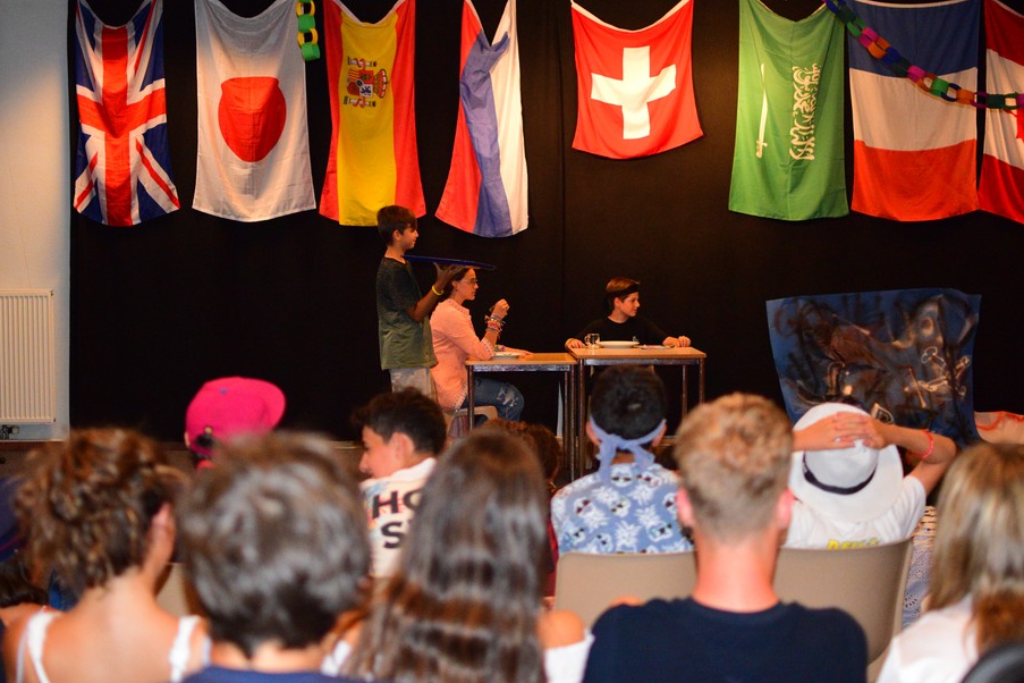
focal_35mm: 60
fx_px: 1694
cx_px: 457
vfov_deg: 22.8
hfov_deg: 33.6
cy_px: 299
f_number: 1.8
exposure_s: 1/200
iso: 3200
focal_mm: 35
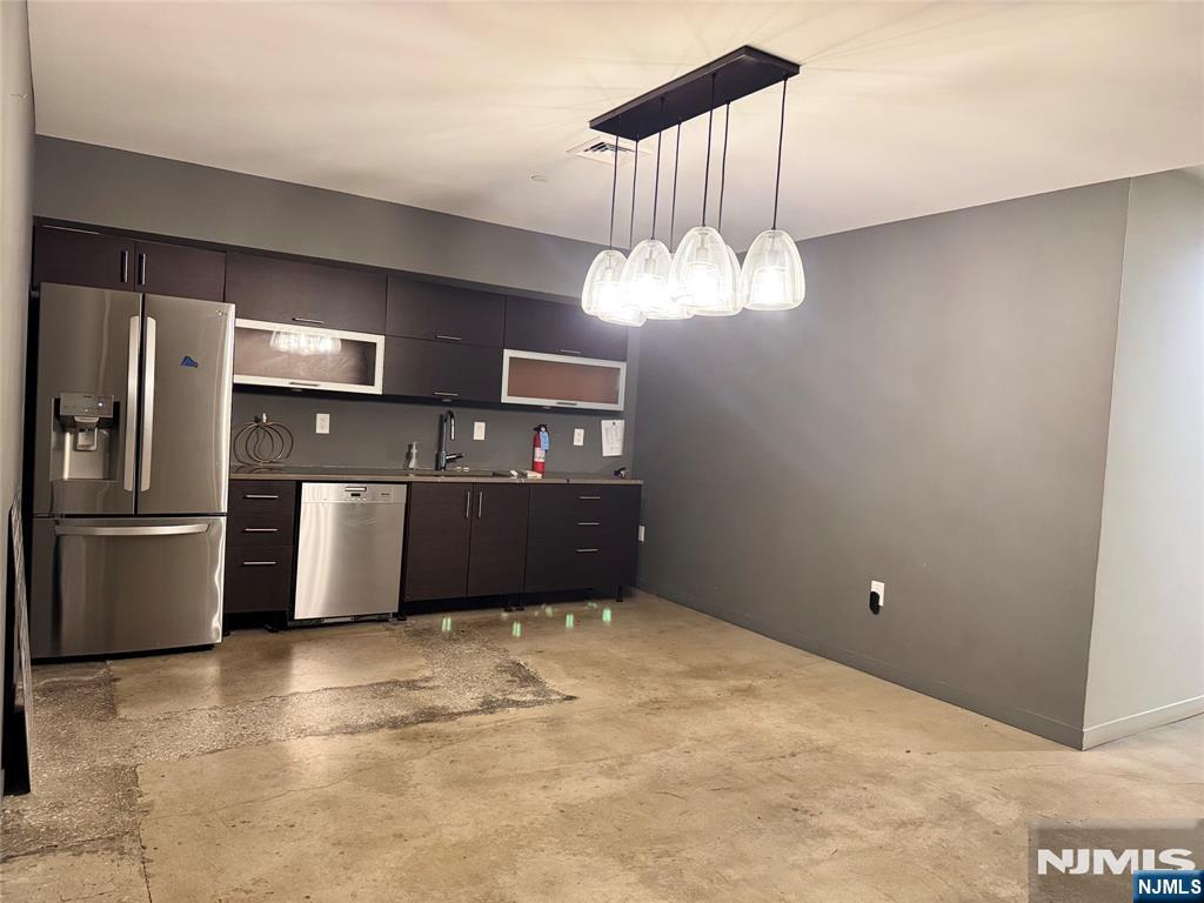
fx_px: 835
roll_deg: -3.3
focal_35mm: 24
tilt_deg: -3.0
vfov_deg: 56.8
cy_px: 452
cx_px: 602
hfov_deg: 71.6
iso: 400
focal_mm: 6.76
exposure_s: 1/60
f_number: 1.78
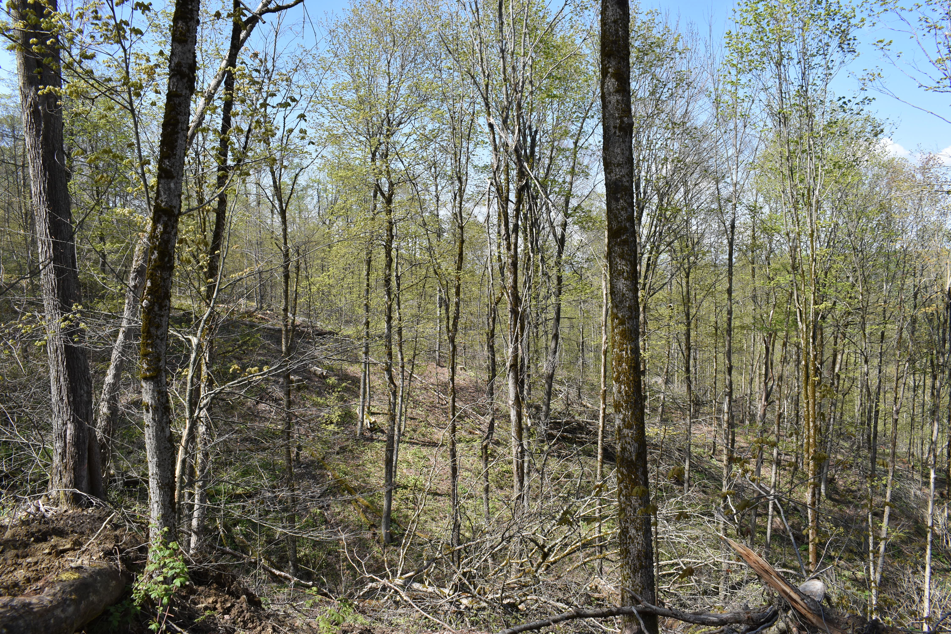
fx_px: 793
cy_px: 317
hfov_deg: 61.9
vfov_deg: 43.6
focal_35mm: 30
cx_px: 476
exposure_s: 1/250
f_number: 8
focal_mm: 20
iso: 200
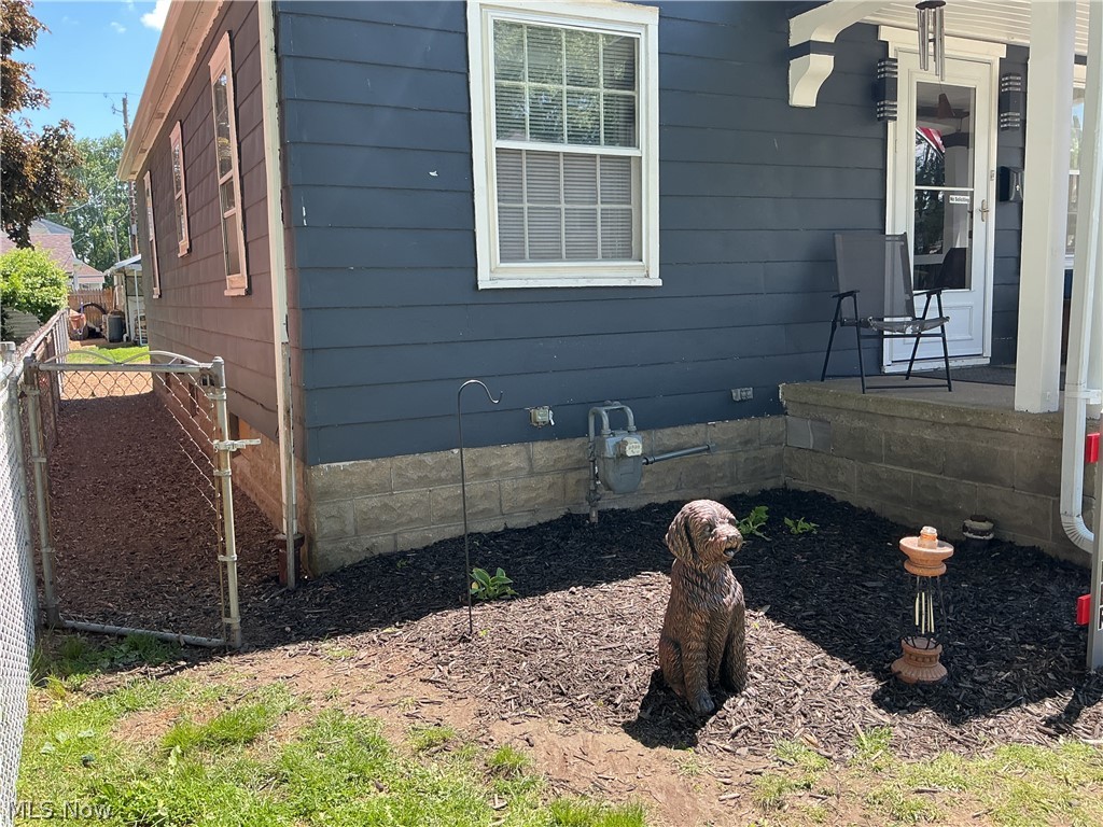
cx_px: 552
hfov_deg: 61.7
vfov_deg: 48.2
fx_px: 924
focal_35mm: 29
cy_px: 414
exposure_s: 1/270
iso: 25
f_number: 1.8
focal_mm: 3
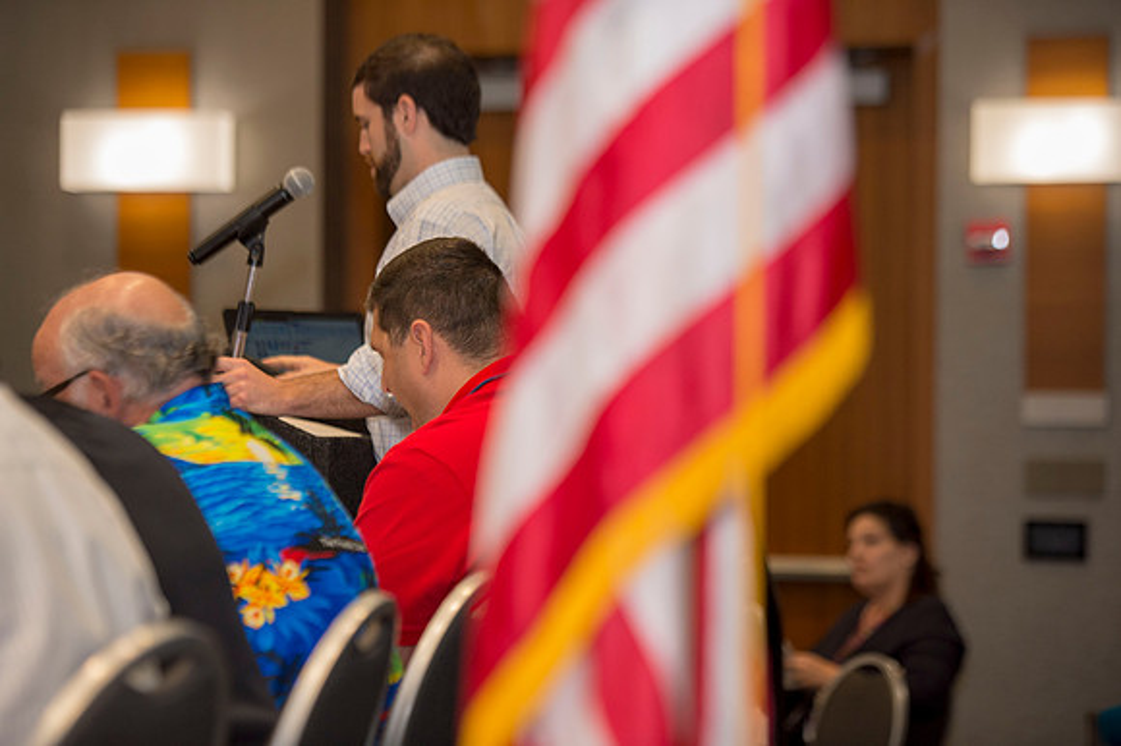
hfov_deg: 15.8
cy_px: 373
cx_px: 560
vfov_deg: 10.5
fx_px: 4046
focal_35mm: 130
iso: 1250
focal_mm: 130
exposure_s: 1/320
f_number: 2.8
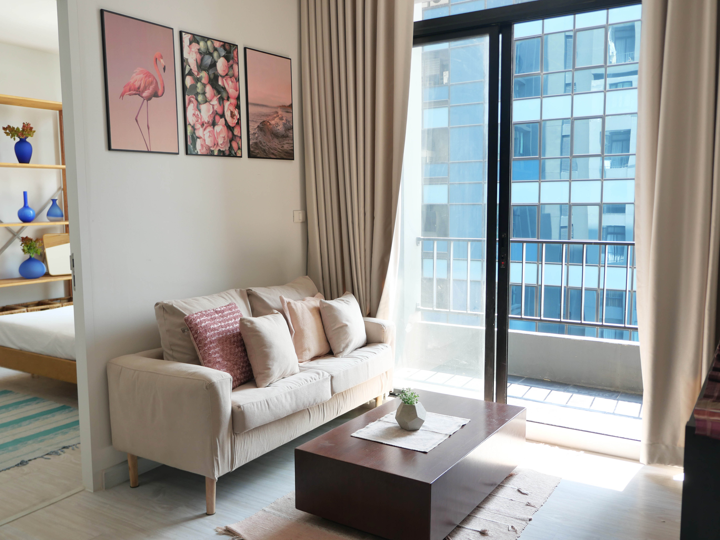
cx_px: 360
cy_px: 270
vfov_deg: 46.8
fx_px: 624
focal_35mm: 30
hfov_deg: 60.0
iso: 200
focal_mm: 15
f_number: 3.2
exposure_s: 1/160
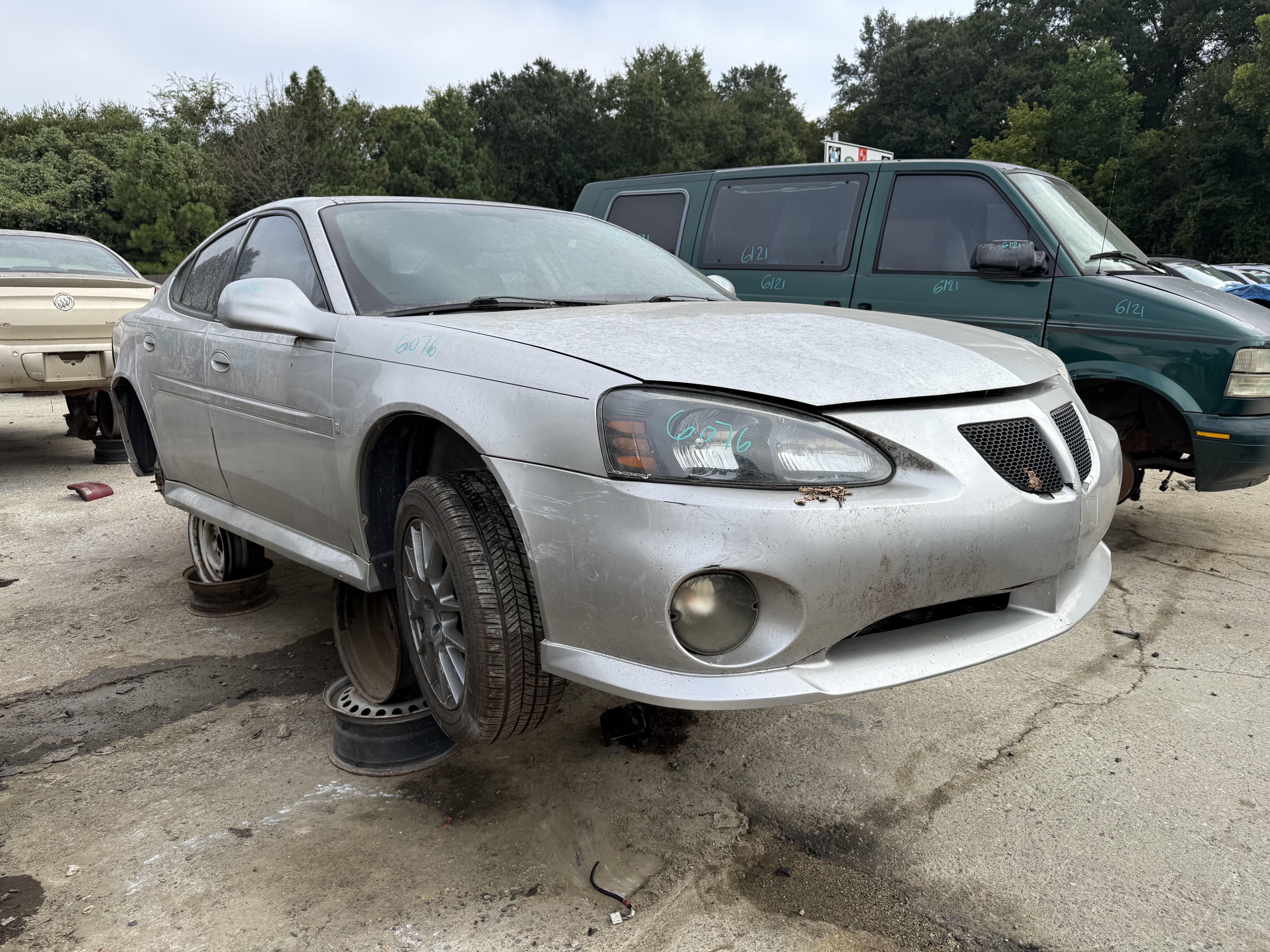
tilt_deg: -7.8
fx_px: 881
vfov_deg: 56.8
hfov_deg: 71.6
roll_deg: -0.2
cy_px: 476
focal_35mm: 24
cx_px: 635
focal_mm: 6.76
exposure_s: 1/2232
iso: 80
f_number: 1.78
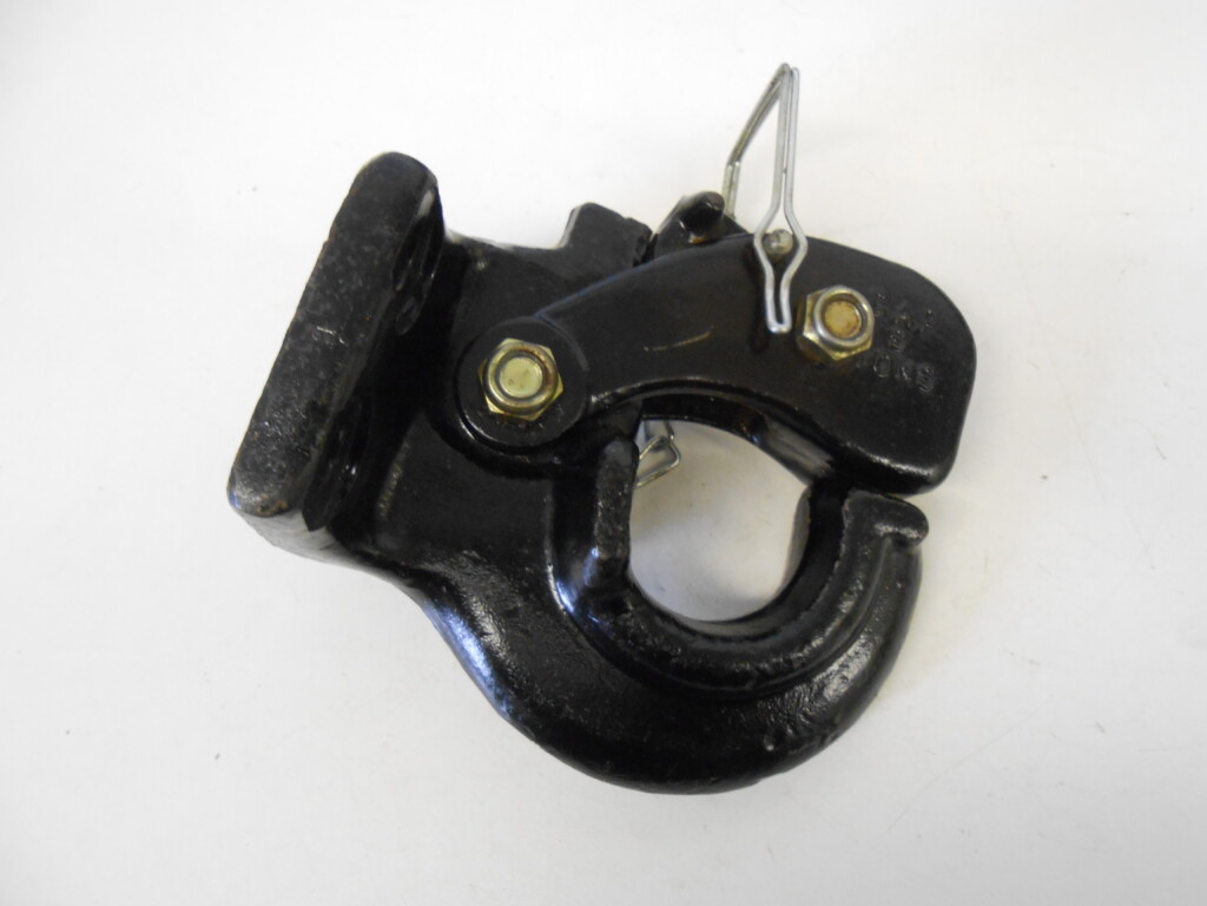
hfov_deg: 67.3
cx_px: 604
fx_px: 907
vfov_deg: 53.1
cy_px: 453
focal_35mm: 26
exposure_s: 1/30
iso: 320
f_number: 3.5
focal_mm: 4.6
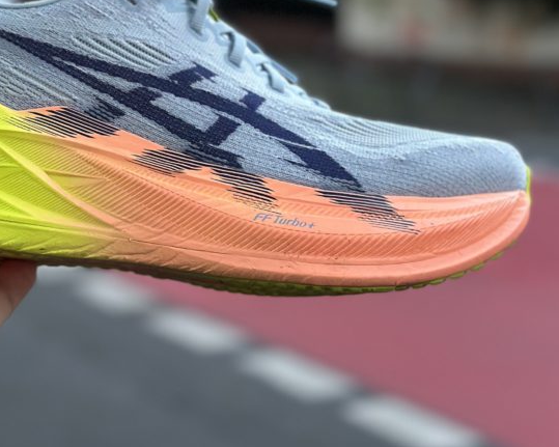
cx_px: 164
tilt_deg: -1.6
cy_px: 45
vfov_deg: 17.0
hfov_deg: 21.4
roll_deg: -3.0
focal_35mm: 89
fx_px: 1472
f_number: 1.78
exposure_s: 1/40
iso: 500
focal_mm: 6.86
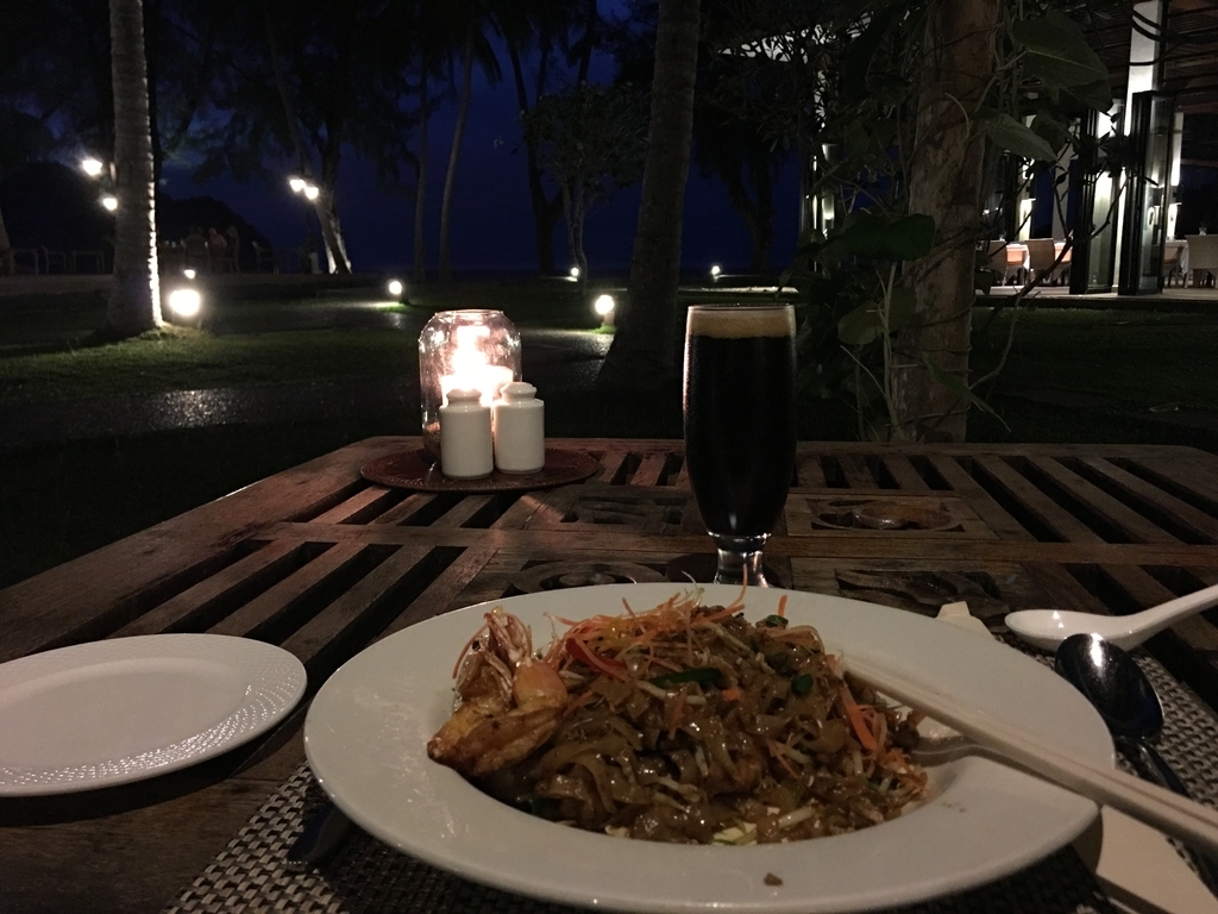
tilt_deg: -9.8
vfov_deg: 48.2
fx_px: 1020
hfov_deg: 61.7
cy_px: 457
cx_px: 609
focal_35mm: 29
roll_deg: +0.0
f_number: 2.2
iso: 200
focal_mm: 4.15
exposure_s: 1/4
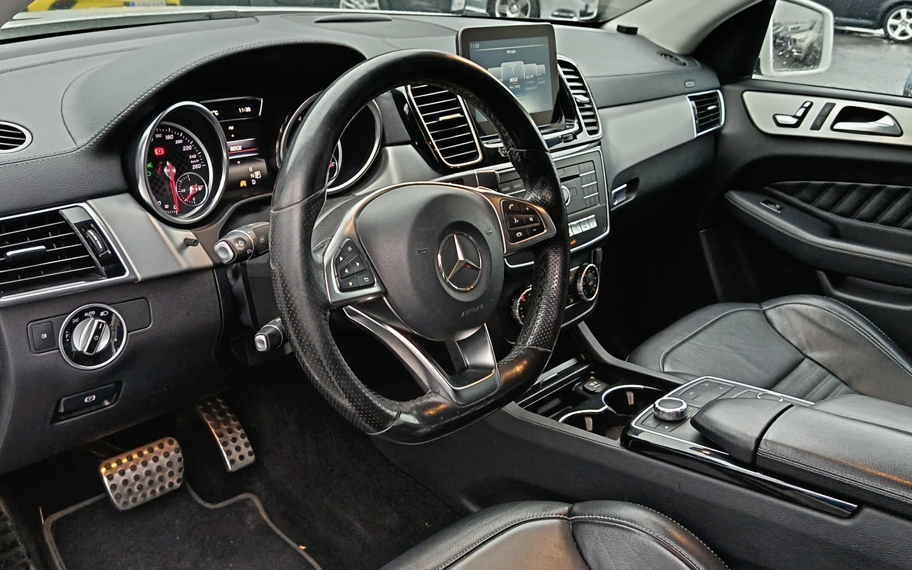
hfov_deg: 55.3
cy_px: 268
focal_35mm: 35
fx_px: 870
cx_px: 456
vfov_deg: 36.3
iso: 2977
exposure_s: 1/120
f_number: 1.75
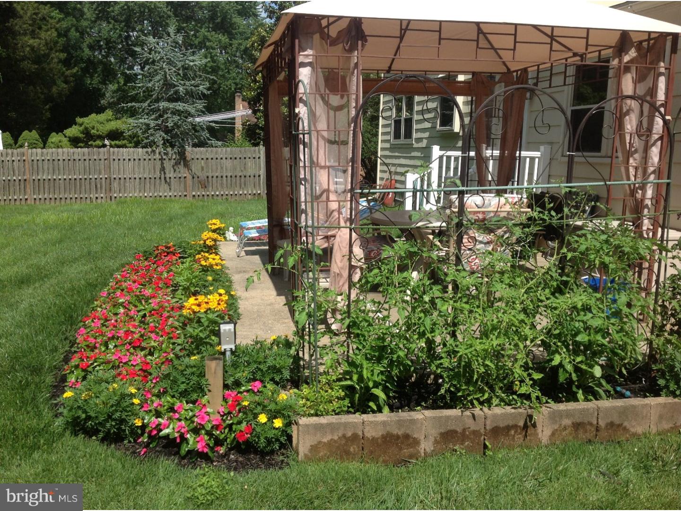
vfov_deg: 40.7
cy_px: 256
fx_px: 689
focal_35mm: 35
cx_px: 340
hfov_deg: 52.6
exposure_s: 1/1513
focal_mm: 4.28
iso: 50
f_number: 2.4
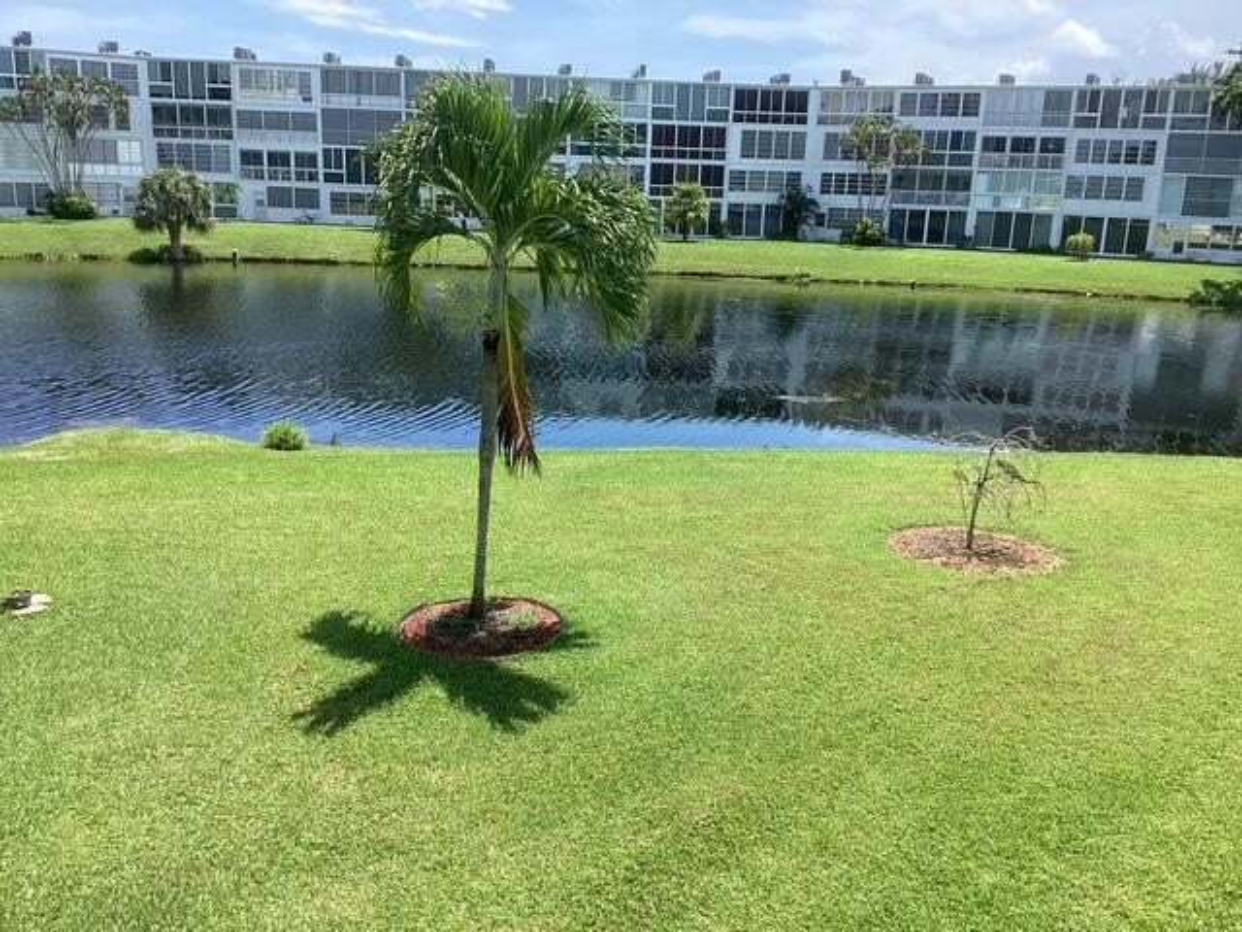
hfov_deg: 58.4
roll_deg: -0.6
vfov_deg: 45.4
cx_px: 621
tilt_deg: -13.8
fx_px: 1112
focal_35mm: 31
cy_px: 466
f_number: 2.4
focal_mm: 3.3
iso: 25
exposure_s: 1/741
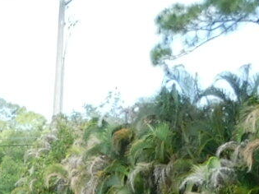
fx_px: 1242
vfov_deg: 8.3
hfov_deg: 11.0
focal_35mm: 166
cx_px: -234
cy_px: 451
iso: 125
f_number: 3
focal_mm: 4
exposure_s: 1/400
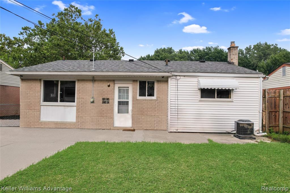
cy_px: 96
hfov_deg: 78.6
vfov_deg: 57.2
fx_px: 177
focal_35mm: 22
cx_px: 145
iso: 100
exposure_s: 1/90
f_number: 2.8
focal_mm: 8.38
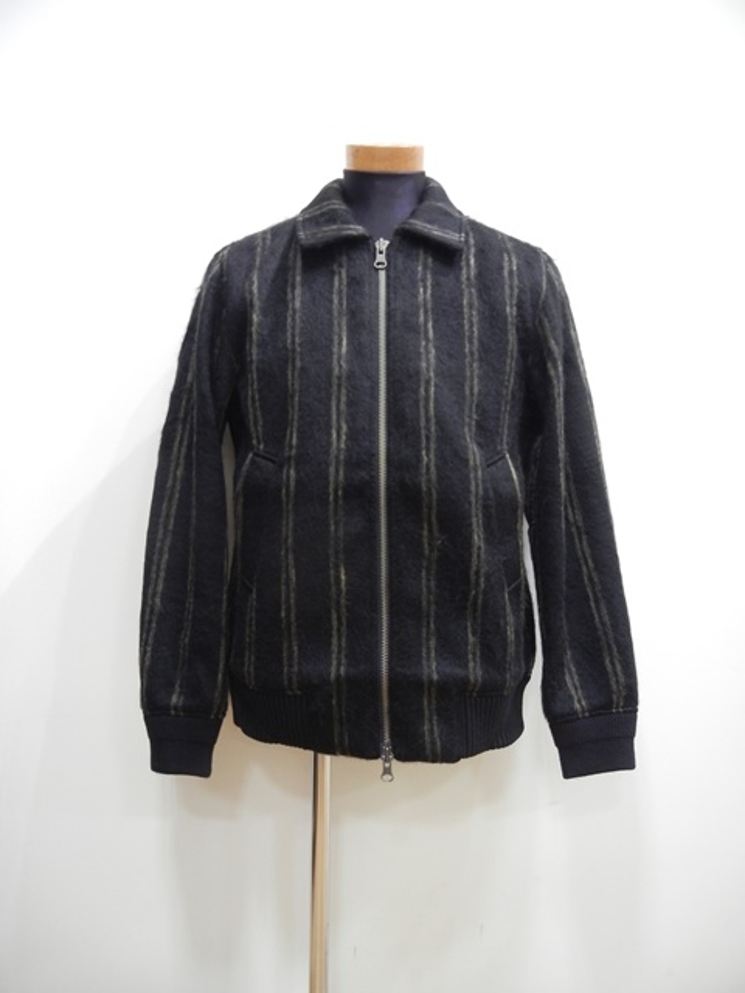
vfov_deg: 60.0
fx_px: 861
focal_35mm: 30
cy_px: 496
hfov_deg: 46.8
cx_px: 372
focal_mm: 5.4
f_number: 3.5
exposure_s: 1/17.6
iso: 400
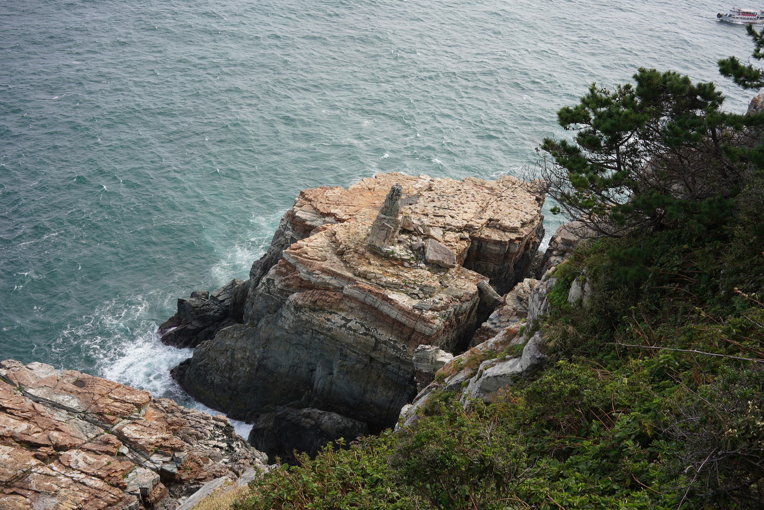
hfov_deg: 54.4
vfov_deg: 37.9
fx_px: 743
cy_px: 255
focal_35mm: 35
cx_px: 382
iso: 100
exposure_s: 1/80
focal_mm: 35
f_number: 9
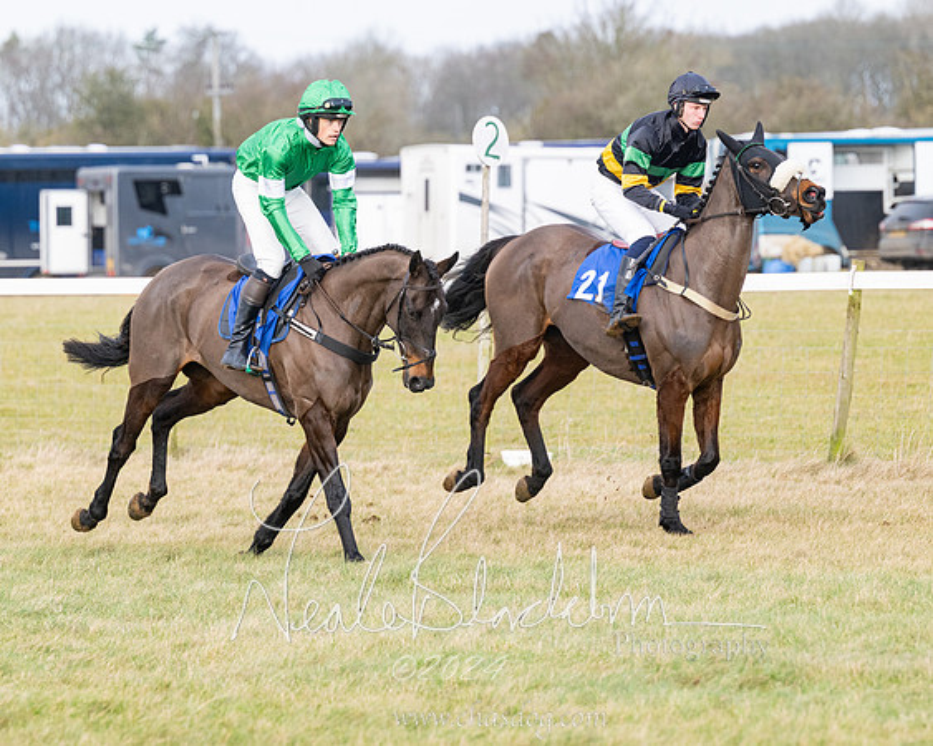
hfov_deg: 8.0
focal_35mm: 241
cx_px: 385
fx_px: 6644
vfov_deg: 6.4
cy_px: 384
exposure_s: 1/1600
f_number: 5
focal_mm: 200
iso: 800
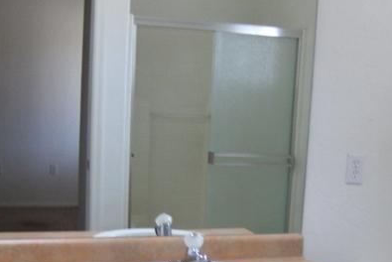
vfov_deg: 22.6
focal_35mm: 59
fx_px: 643
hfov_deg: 33.8
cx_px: 235
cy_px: 221
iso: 200
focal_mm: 7.5
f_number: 2.8
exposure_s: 1/71.9
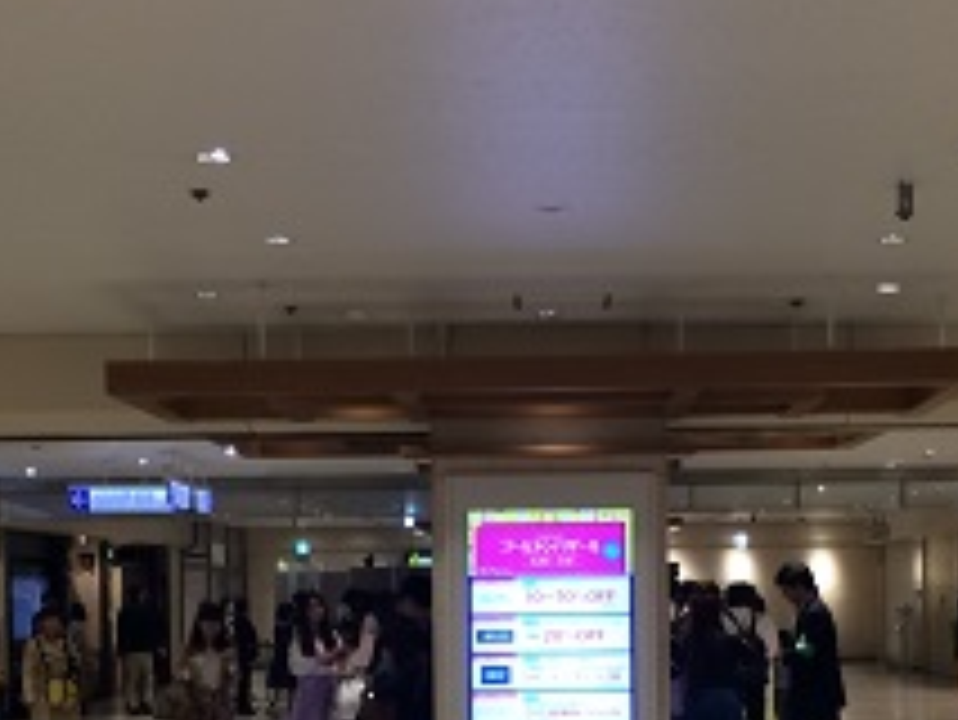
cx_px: 526
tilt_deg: -2.5
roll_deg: -0.9
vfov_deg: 21.1
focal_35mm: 68
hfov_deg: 28.5
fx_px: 1883
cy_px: 655
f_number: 2.2
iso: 32
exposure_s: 1/40
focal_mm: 4.15
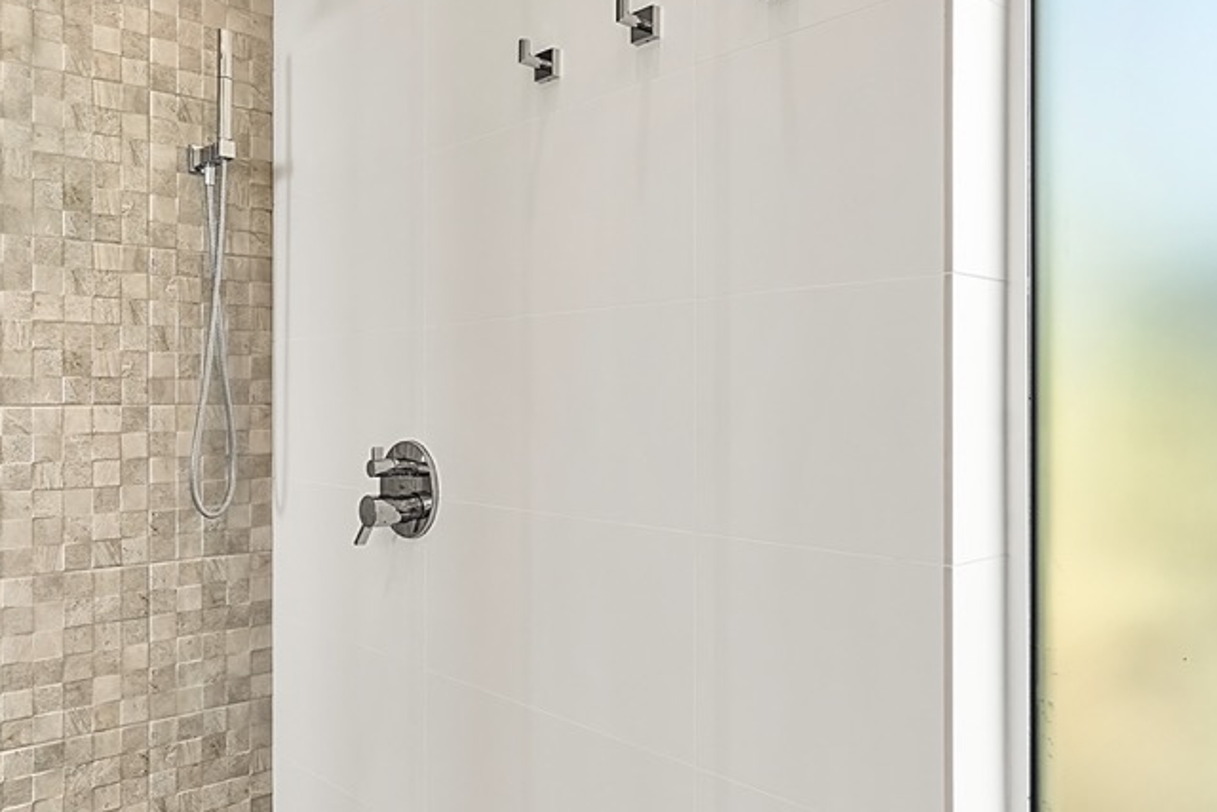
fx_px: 947
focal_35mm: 28
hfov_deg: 65.3
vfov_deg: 46.4
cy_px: 391
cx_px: 540
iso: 320
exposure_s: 1/250
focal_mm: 14
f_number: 8
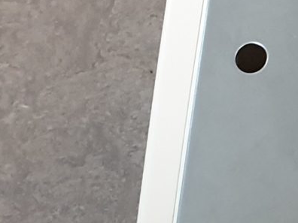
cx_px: 804
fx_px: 1446
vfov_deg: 8.8
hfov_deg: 9.8
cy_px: 140
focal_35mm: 168
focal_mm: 4.3
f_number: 2.4
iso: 320
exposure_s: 1/25
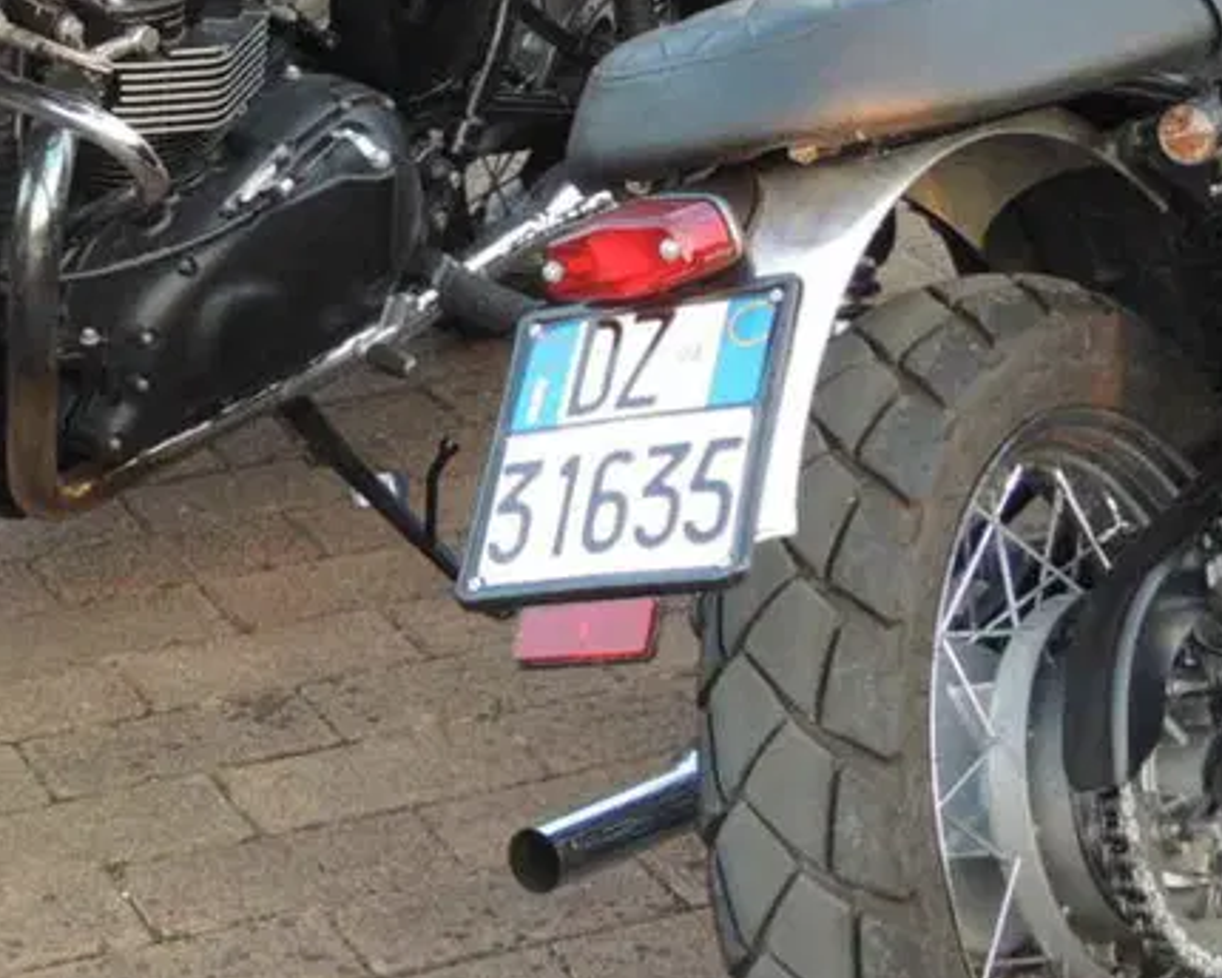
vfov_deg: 14.0
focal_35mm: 109
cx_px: 114
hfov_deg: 17.4
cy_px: 151
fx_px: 3942
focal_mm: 7.2
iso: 125
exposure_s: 1/50
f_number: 3.3
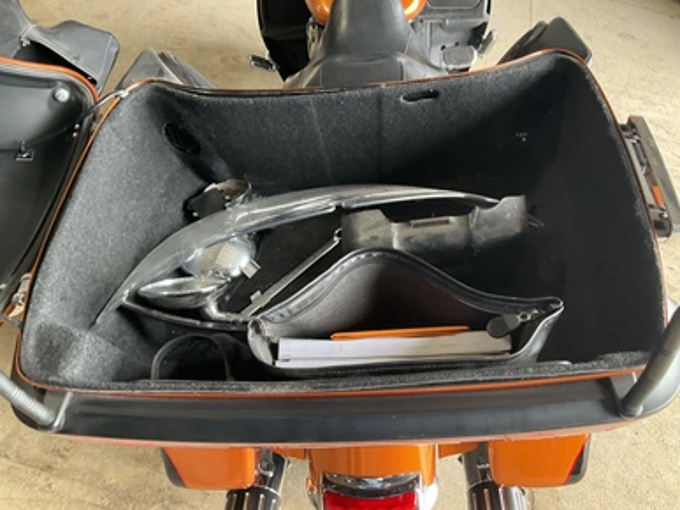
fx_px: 589
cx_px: 348
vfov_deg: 46.8
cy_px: 253
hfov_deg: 60.0
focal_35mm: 30
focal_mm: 3
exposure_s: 1/60
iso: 100
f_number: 1.8
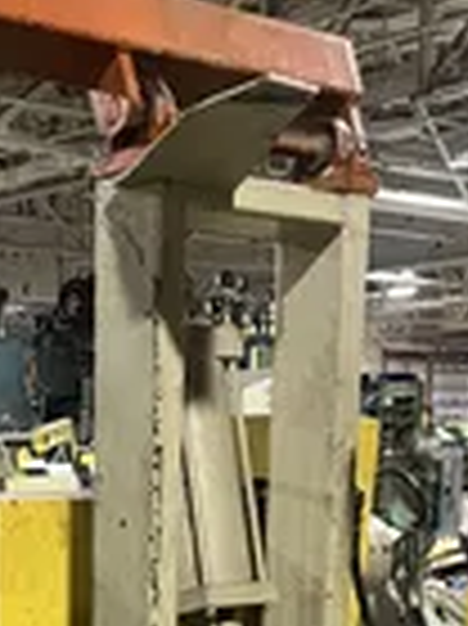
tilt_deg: -11.6
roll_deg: +3.6
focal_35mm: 75
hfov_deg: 19.3
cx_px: 45
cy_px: 752
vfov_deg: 23.7
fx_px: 1354
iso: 500
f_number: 1.5
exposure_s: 1/40
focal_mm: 5.7
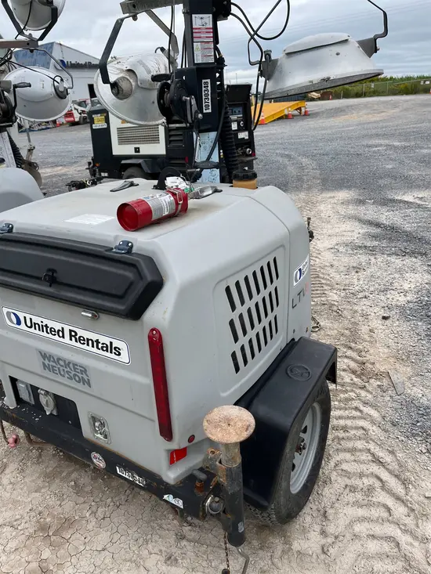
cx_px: 216
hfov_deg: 53.1
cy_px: 287
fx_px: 432
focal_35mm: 26
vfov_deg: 67.3
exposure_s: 1/898
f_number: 1.6
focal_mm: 5.1
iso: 50
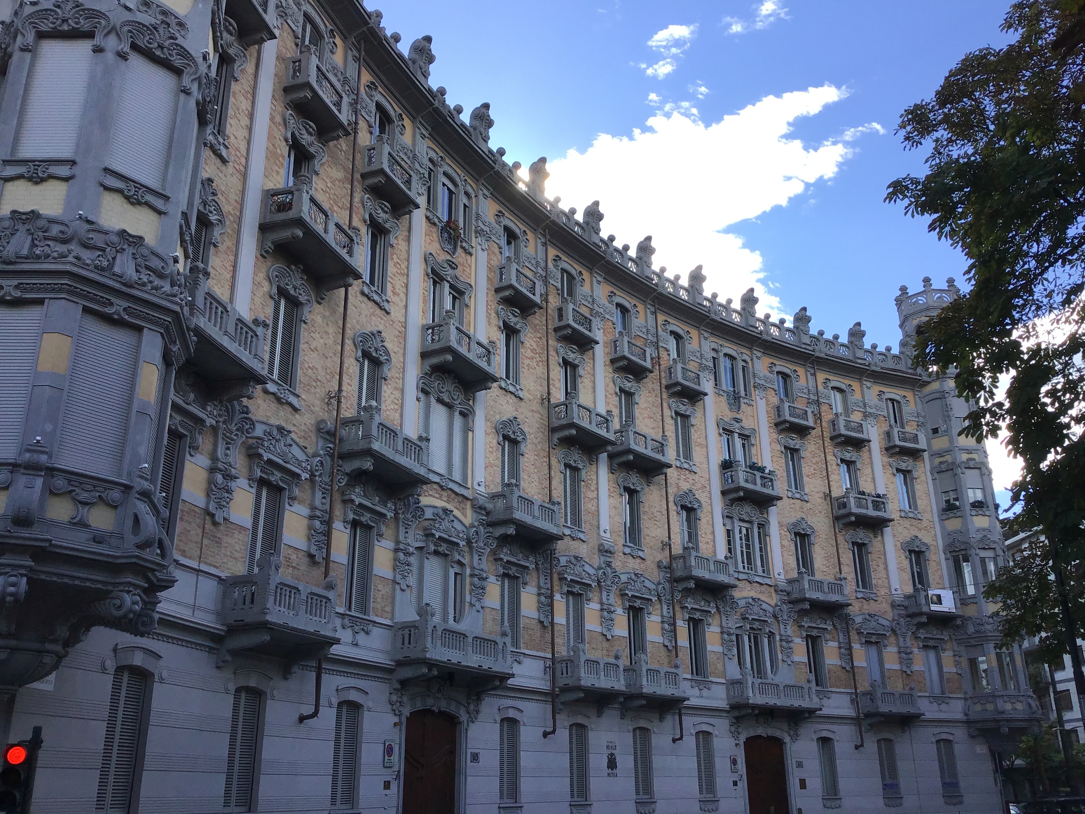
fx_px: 972
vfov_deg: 45.4
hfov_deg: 58.4
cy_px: 407
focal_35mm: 31
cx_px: 542
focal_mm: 3.3
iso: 25
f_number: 2.4
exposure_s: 1/641
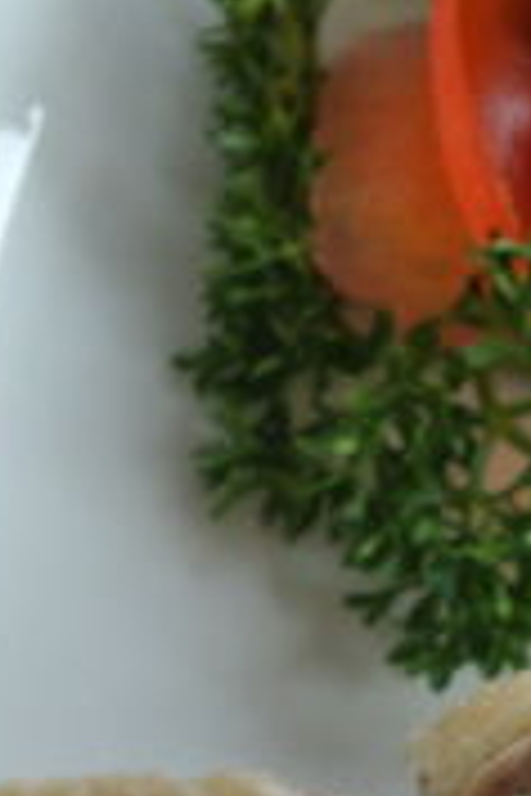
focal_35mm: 321
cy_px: 1129
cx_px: 704
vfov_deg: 6.4
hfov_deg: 4.3
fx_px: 7102
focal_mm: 30
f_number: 5.6
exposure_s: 1/80
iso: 200
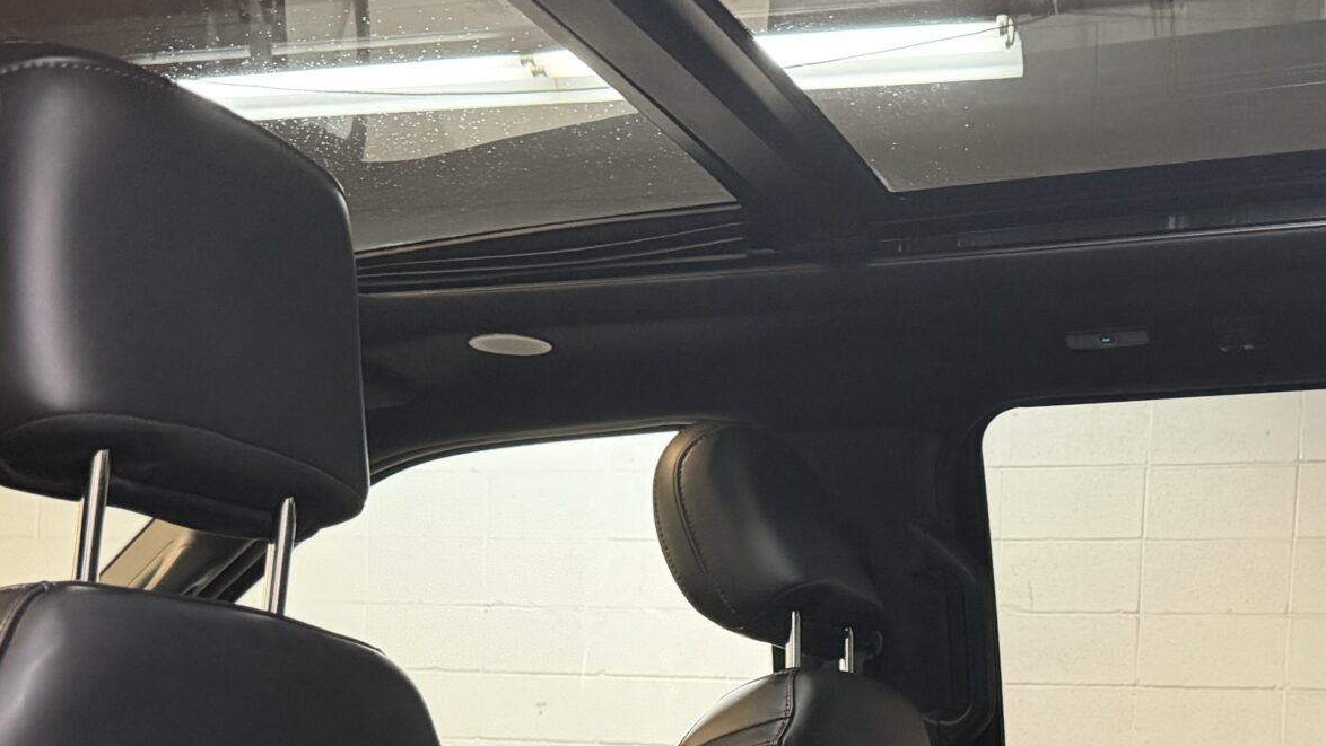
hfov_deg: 36.4
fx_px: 2005
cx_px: 830
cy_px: 872
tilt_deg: -0.3
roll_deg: -2.0
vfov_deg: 19.9
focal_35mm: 57
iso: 1000
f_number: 1.78
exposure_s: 1/40
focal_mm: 6.76
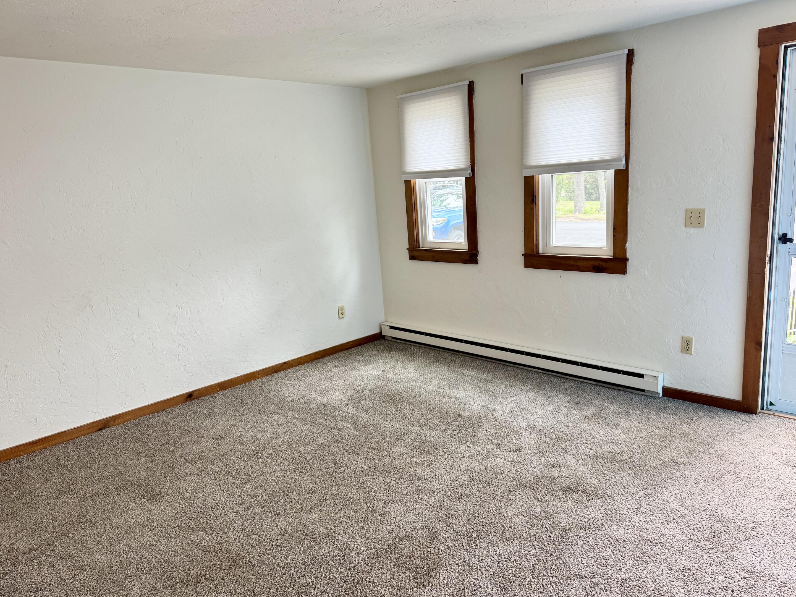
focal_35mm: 25
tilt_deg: -12.6
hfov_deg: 69.4
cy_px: 302
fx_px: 575
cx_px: 403
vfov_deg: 54.9
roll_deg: +3.5
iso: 100
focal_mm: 6.76
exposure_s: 1/121
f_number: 1.78
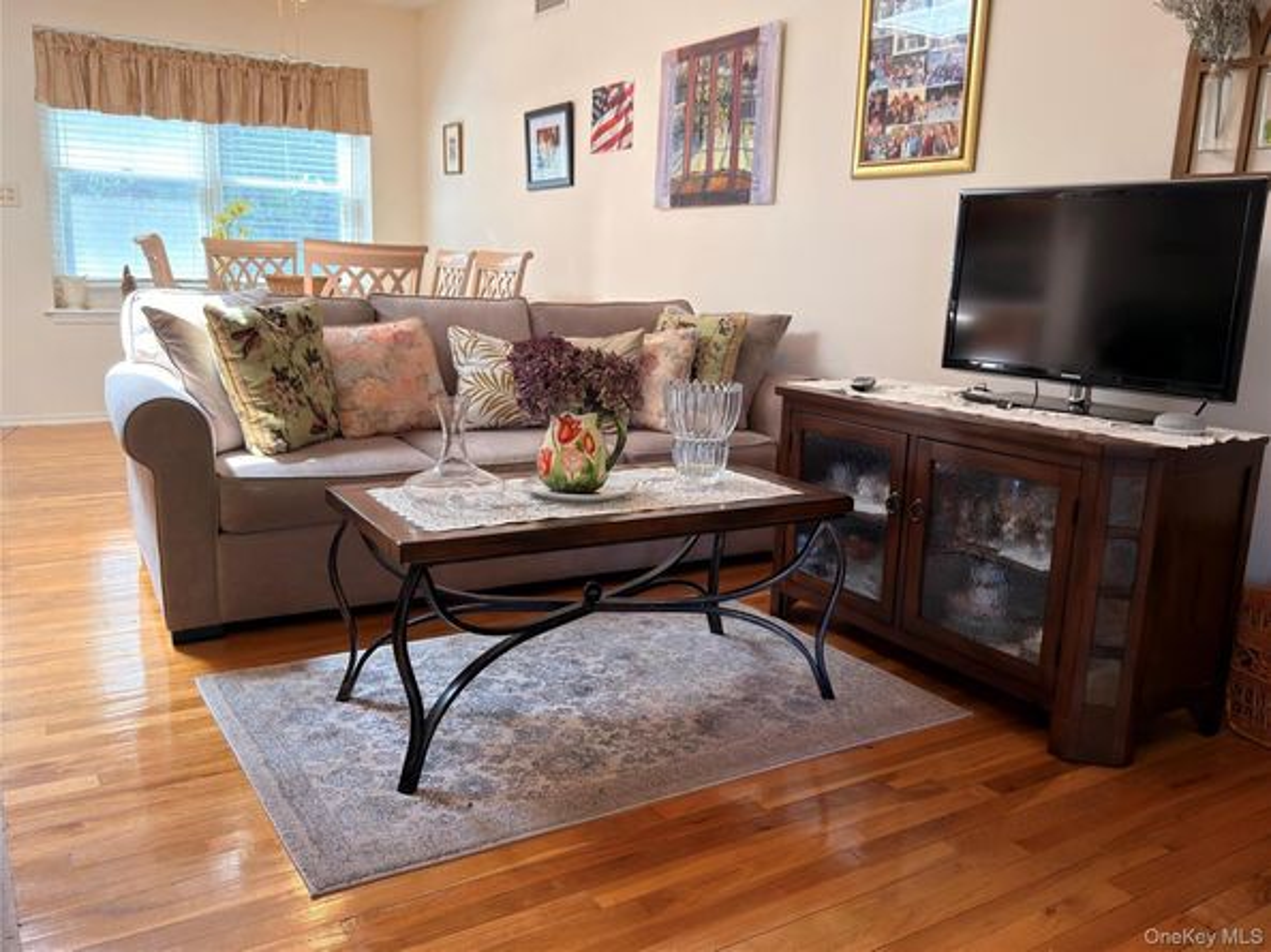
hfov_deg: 63.5
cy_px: 476
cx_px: 636
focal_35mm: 28
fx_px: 1028
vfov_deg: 49.7
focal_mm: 6.76
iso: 160
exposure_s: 1/125
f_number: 1.78
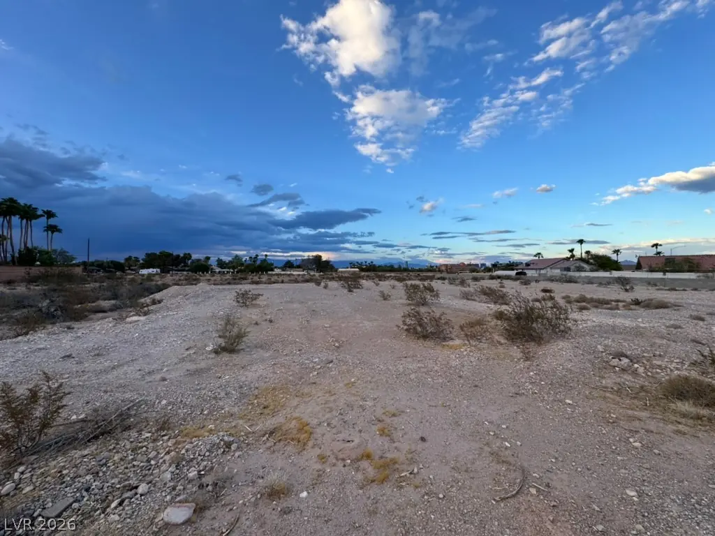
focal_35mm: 14
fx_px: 289
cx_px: 358
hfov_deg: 102.1
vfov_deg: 85.7
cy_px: 268
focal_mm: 2.22
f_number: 2.2
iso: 40
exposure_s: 1/384
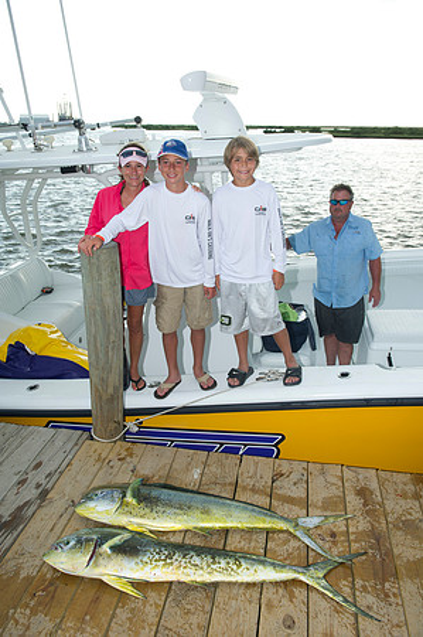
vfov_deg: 63.7
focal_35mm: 29
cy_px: 318
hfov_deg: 44.9
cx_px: 212
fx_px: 512
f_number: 6.3
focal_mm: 29
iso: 200
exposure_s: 1/200
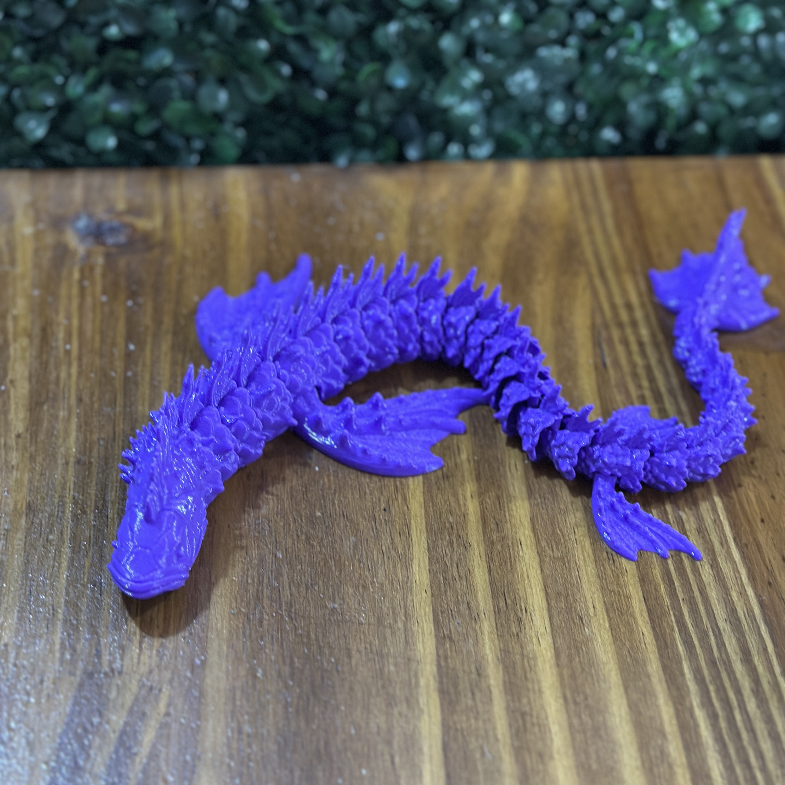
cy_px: 341
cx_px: 391
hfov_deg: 30.0
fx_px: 1462
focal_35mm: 57
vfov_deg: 30.0
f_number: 1.78
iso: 640
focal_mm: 6.86
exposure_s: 1/33
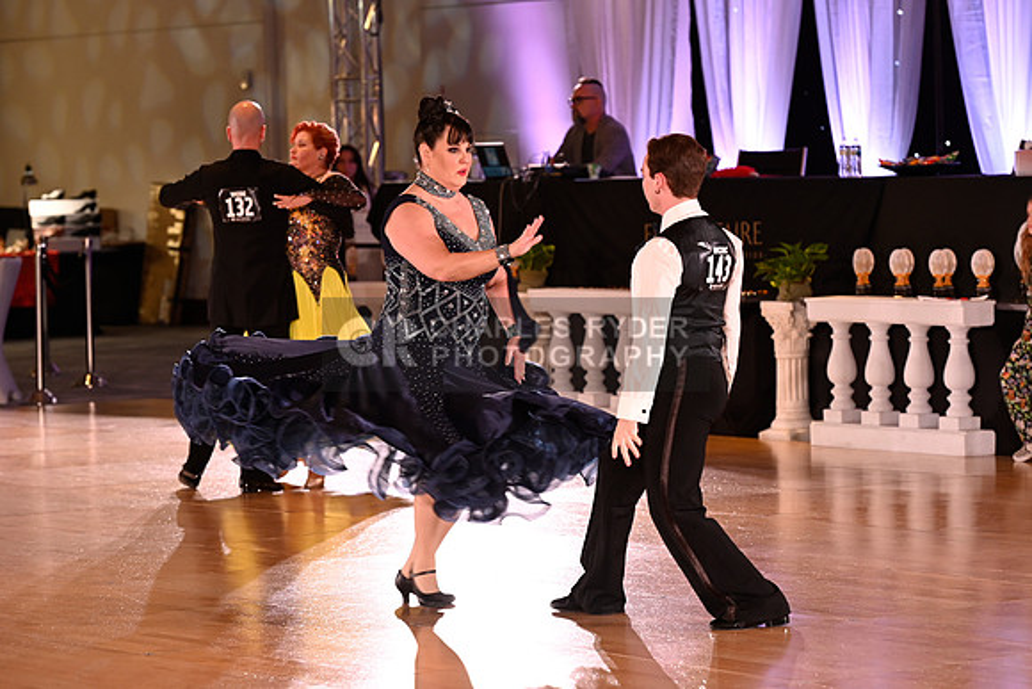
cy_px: 344
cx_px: 516
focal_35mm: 145
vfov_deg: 9.5
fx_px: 4157
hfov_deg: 14.2
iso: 2000
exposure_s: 1/200
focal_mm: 145
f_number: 5
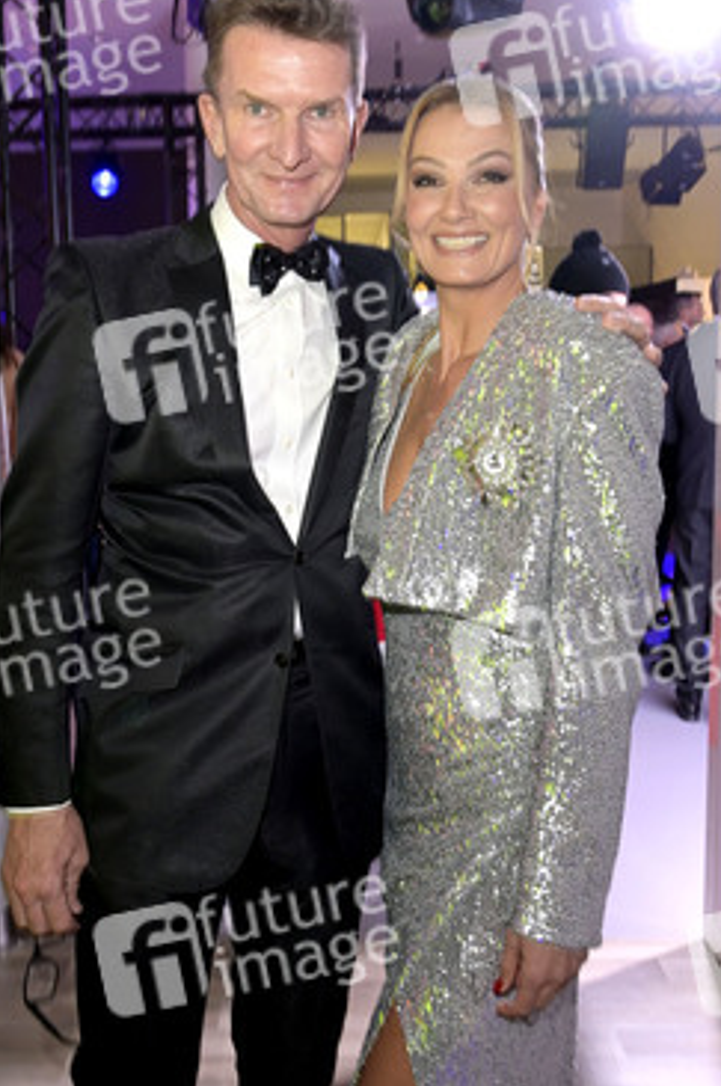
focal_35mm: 35
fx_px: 1054
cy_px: 501
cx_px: 332
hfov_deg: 37.7
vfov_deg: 54.4
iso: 2000
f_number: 6.3
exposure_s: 1/30
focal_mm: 32
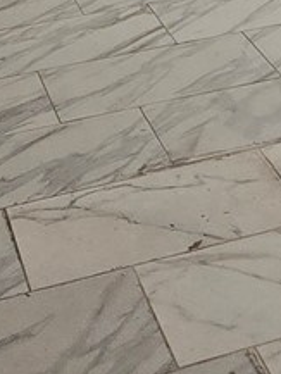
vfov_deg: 17.5
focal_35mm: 96
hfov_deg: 15.4
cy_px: -246
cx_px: 183
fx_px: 1038
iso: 100
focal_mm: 2.2
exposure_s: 1/60
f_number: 2.2
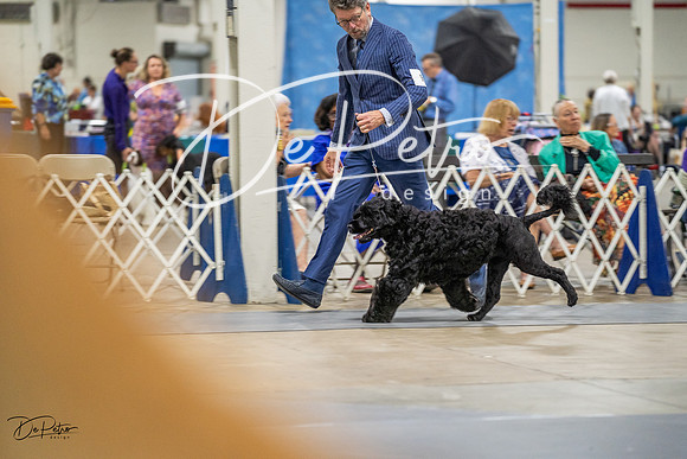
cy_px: 230
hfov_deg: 14.7
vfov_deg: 9.8
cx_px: 344
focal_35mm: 140
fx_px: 2672
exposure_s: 1/160
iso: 2500
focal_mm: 140
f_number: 2.8
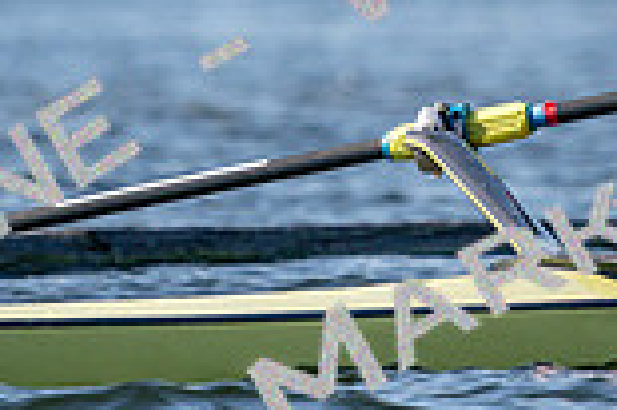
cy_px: 34
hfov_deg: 1.3
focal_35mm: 1608
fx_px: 27530
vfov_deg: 0.9
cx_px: 804
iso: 400
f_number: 6.3
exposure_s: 1/1600
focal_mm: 430
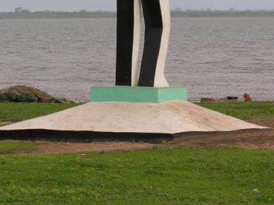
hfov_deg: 6.8
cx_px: -61
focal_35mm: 290
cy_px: -75
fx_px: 2295
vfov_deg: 5.1
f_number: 5.9
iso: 50
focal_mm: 26.5
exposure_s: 1/130
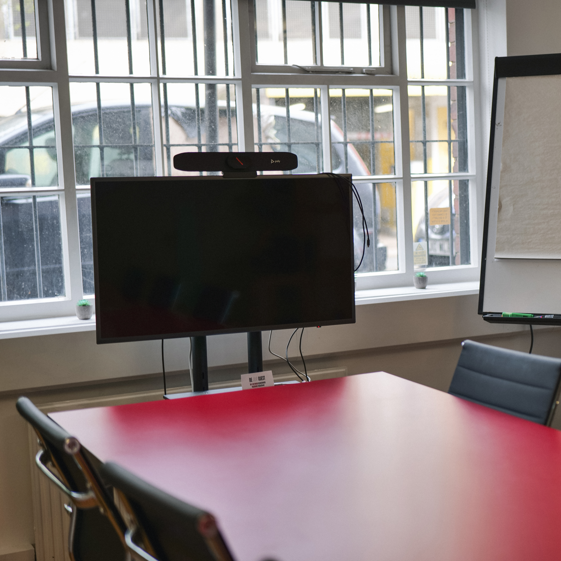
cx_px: 418
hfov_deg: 26.6
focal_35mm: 64
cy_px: 281
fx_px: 1173
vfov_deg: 26.9
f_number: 1.8
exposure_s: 1/100
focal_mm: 50
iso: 100
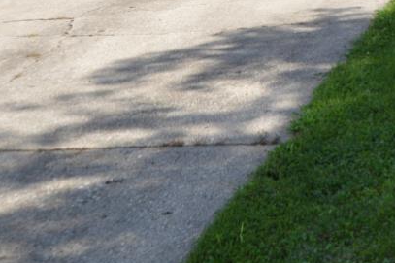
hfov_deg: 23.7
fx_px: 788
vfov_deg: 16.4
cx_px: 553
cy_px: -189
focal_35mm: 72
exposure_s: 1/200
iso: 100
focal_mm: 13
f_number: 7.1
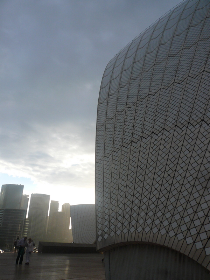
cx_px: 105
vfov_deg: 61.7
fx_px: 235
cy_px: 140
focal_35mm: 29
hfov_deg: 48.2
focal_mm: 4.7
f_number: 8
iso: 100
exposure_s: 1/125
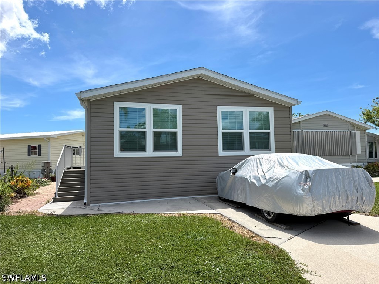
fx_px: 263
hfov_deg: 71.6
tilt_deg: +2.0
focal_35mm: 24
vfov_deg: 56.8
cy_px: 142
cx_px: 190
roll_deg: +0.6
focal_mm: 6.76
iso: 80
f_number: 1.78
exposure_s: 1/6173
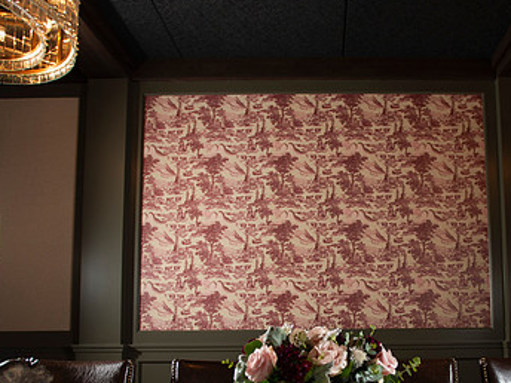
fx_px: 458
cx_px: 334
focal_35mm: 31
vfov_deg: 43.6
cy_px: 300
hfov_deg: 57.3
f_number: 2.8
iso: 200
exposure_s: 1/250
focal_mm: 17
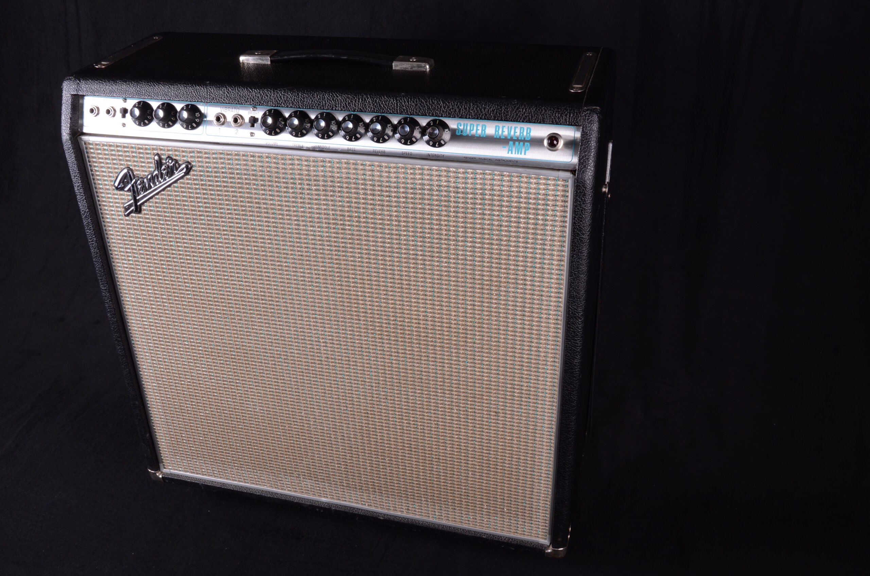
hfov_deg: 57.3
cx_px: 435
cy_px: 288
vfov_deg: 39.8
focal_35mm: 33
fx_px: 796
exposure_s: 1/200
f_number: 13
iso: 200
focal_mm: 22
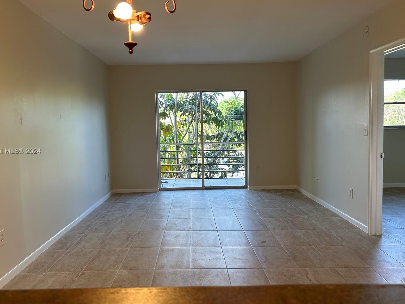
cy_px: 152
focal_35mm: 30
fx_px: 351
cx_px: 193
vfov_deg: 46.8
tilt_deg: -4.9
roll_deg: +1.4
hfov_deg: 59.9
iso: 100
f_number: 1.78
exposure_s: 1/130
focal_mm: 6.86
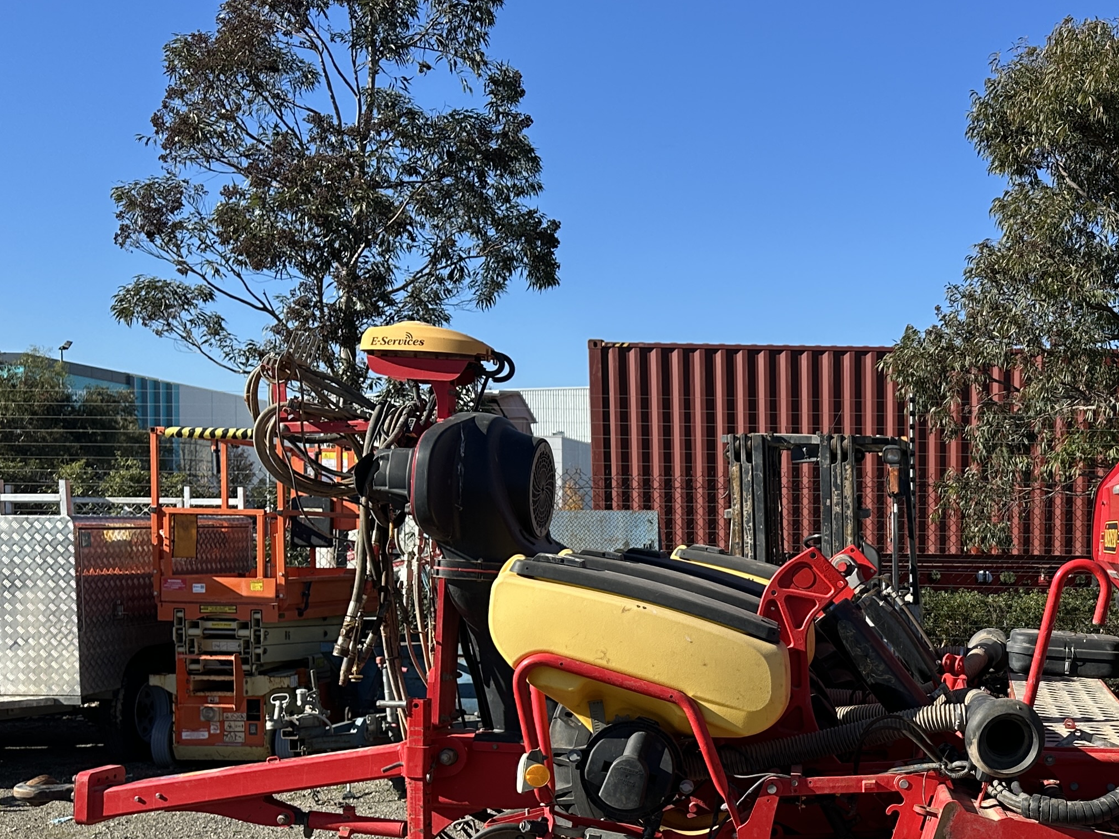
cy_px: 655
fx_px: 1552
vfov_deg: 29.7
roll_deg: -0.5
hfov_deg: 37.1
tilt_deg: -4.0
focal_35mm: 48
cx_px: 1011
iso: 80
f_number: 1.78
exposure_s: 1/2591
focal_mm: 6.86
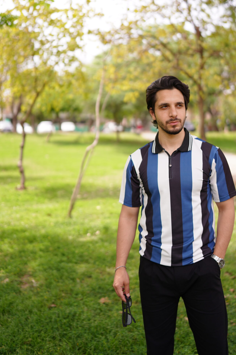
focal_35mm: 46
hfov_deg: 29.2
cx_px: 137
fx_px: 452
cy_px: 136
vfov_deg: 42.5
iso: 100
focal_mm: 35
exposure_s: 1/2000
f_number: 1.4
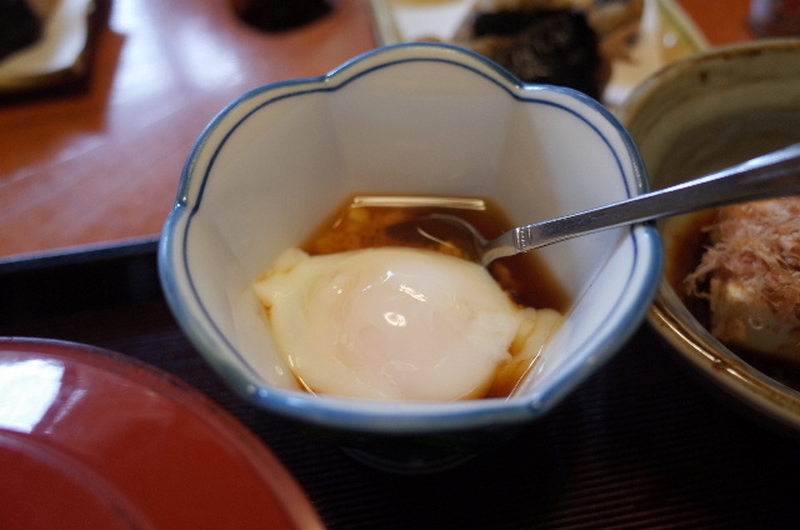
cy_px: 265
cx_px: 400
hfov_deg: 65.6
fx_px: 621
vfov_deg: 46.2
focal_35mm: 28
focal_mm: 18.3
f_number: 2.8
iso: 320
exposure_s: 1/40
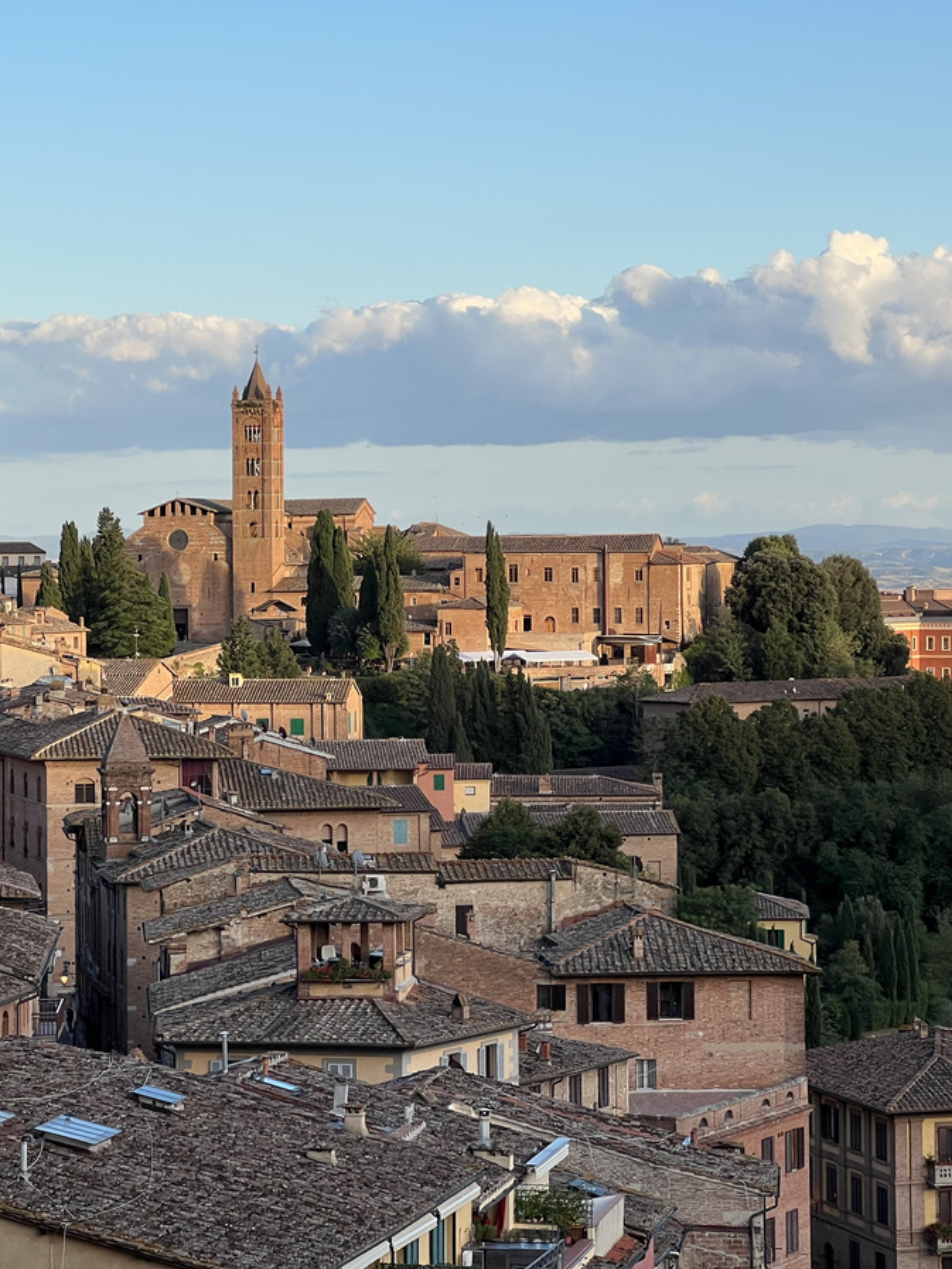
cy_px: 635
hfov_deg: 14.4
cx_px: 484
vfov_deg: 19.1
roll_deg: +0.3
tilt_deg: -1.2
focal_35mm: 103
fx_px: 3776
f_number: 2.8
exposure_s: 1/232
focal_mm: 9
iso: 32
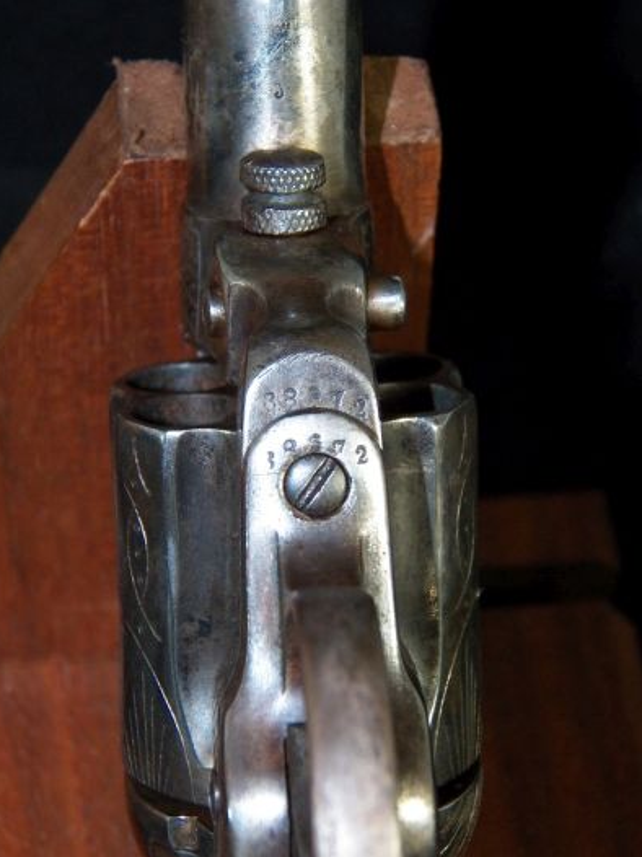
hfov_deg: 11.5
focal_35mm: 129
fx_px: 3193
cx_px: 358
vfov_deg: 15.3
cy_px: 407
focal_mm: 20.2
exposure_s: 1/50
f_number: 3.6
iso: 400
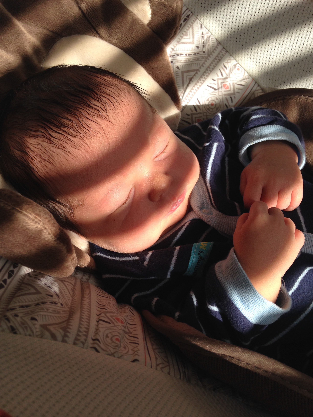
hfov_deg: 42.9
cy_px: 208
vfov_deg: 55.4
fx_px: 398
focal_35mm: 33
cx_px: 156
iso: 50
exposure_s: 1/352
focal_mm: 4.12
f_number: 2.4
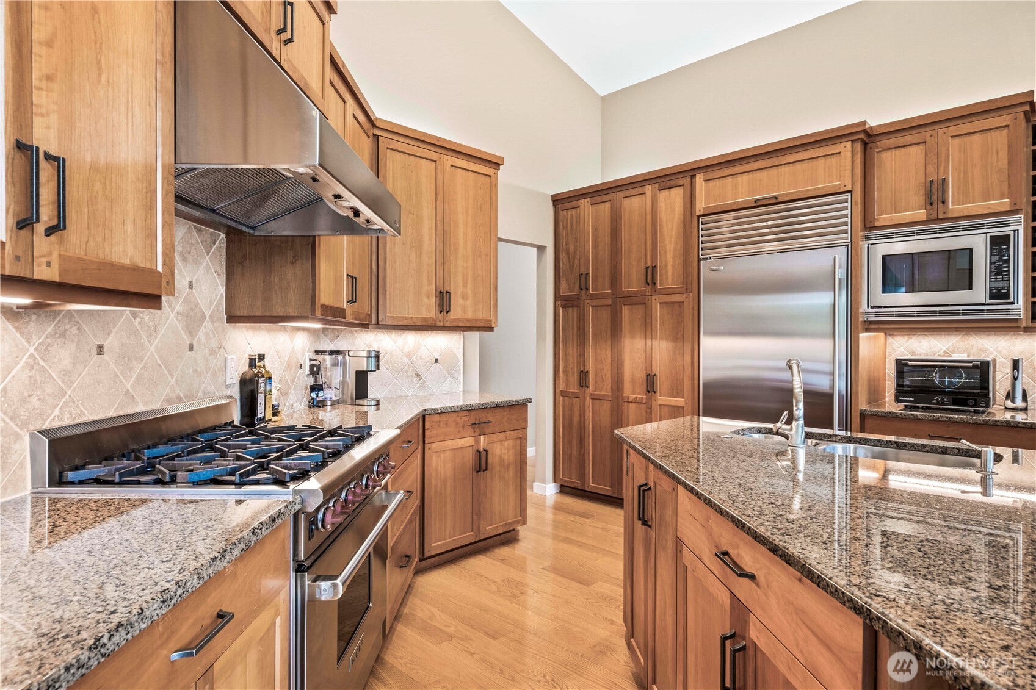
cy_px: 345
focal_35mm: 19
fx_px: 547
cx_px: 518
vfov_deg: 64.5
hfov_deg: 86.9
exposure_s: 1/2.5
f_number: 8
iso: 400
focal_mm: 12.6
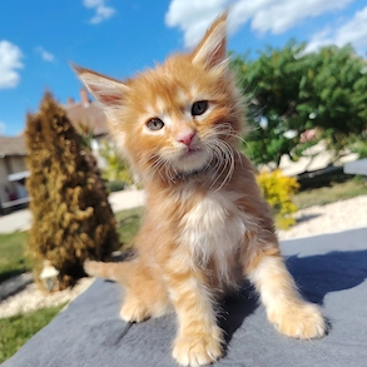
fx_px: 348
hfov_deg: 55.6
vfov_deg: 55.6
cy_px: 178
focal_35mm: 29
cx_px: 183
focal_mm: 5.25
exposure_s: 1/973
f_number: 1.75
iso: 110
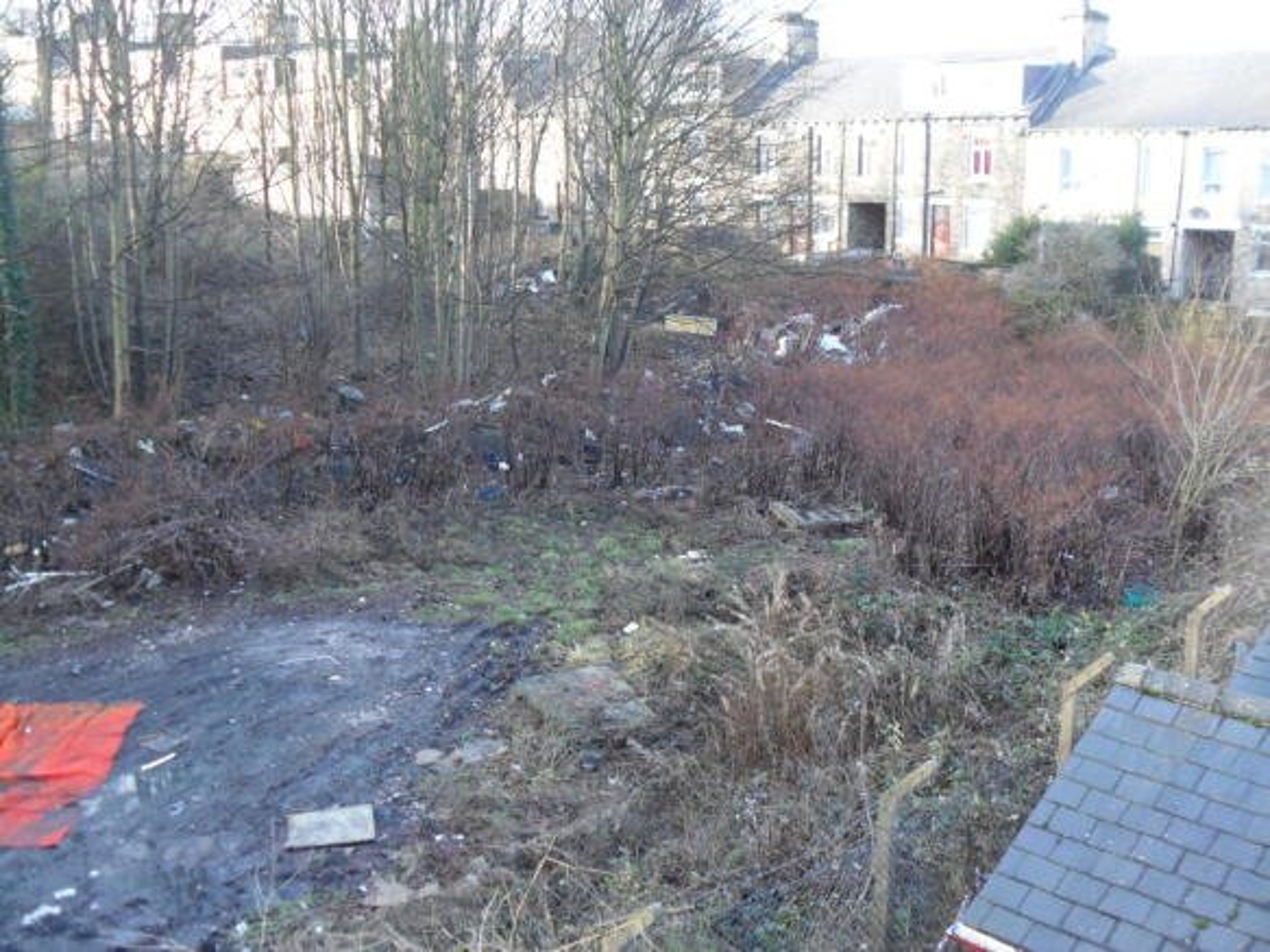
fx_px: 1284
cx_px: 635
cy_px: 476
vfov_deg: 40.7
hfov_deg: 52.6
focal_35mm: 35
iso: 100
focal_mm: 6.3
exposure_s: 1/45
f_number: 3
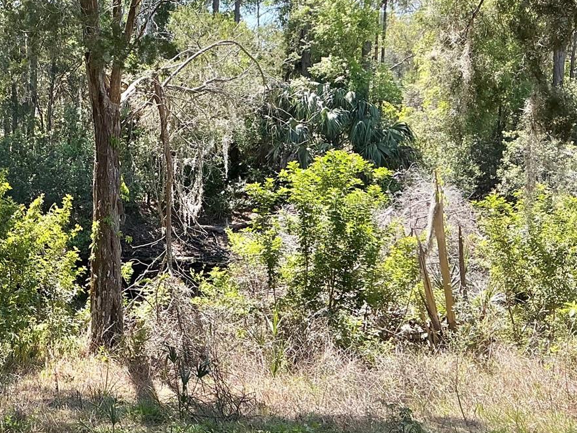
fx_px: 884
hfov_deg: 34.2
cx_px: 61
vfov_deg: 27.5
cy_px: 177
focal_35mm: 53
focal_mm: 3
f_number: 1.8
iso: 25
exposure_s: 1/380
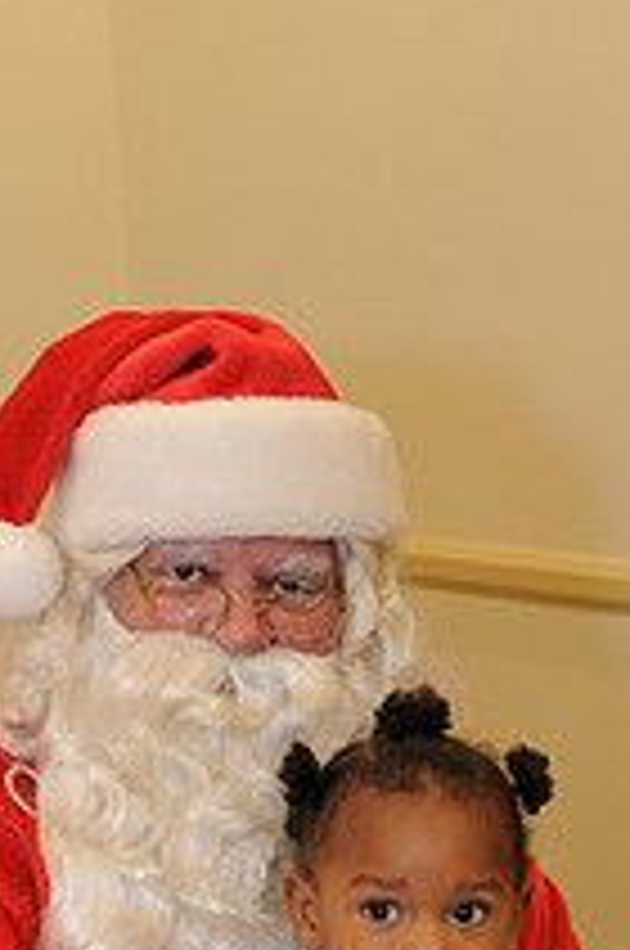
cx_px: 360
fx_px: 2317
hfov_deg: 15.5
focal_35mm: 88
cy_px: 1207
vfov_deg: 21.2
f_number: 4
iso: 1600
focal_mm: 32
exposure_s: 1/100
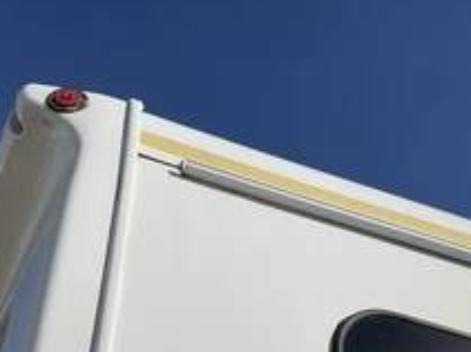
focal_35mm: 55
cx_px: 163
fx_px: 748
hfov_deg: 34.7
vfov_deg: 25.6
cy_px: 321
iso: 25
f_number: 1.8
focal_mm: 3
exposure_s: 1/5814
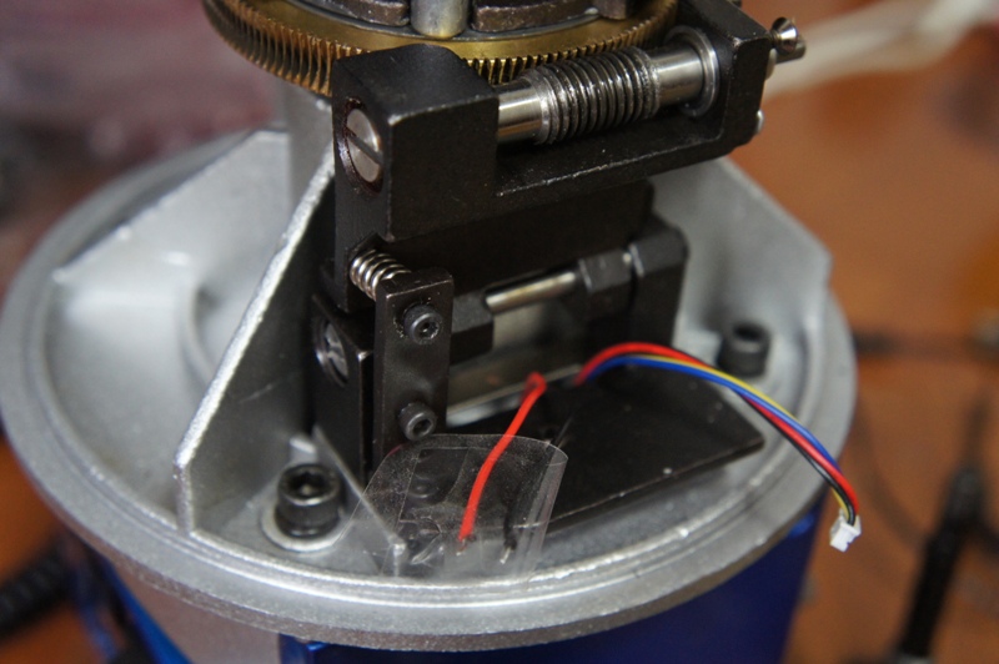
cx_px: 500
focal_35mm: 54
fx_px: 1497
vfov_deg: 25.0
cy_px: 332
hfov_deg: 36.9
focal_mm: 36
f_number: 4.5
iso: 1600
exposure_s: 1/40
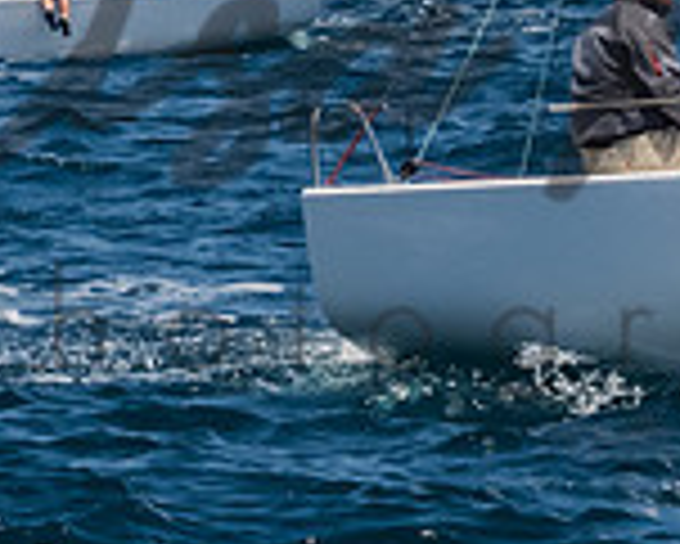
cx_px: 831
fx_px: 12244
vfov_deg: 2.5
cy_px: 206
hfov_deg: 3.2
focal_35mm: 608
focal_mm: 102
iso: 640
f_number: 14
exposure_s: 1/1600
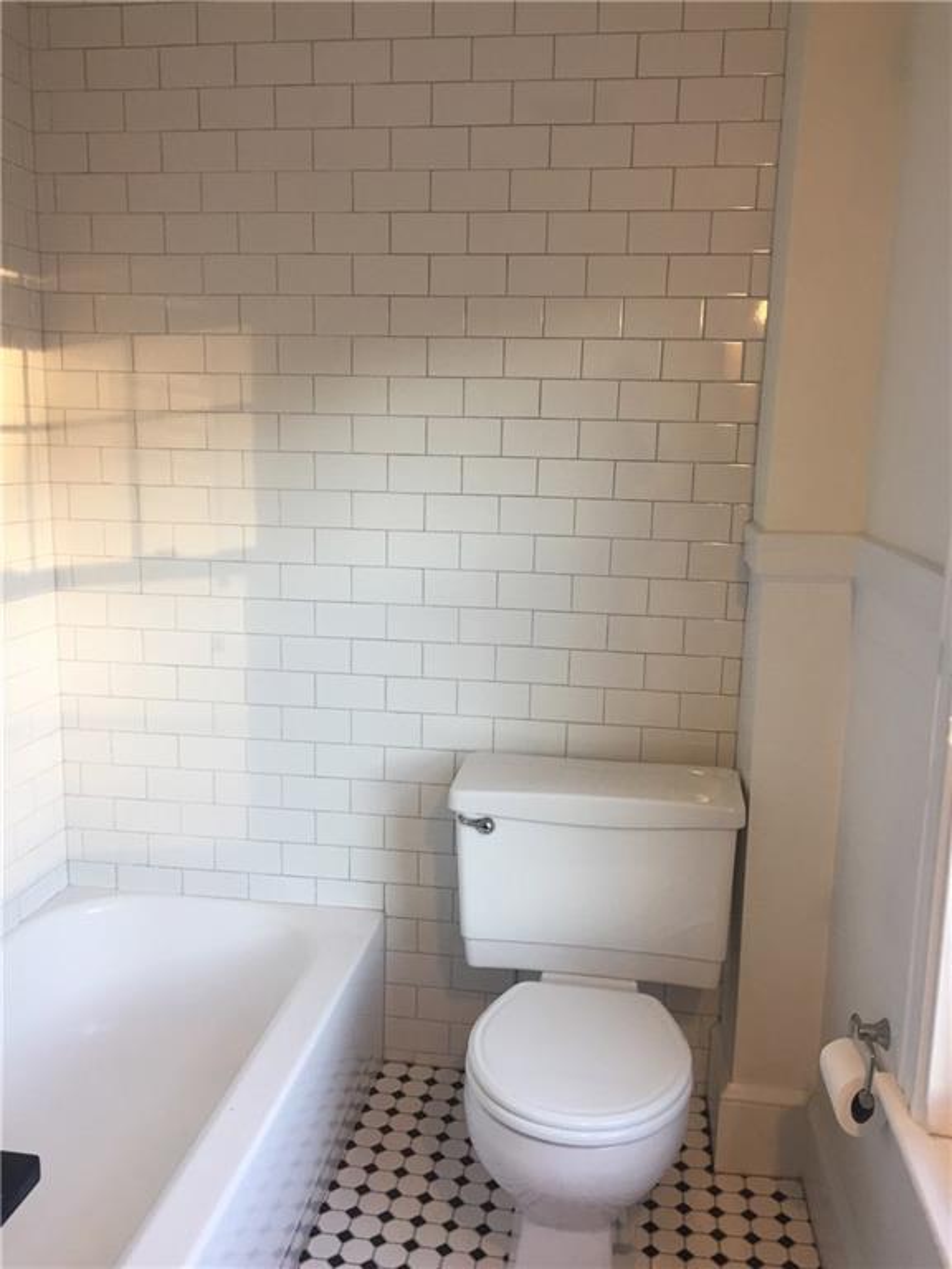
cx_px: 476
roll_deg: -1.9
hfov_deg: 48.2
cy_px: 634
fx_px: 1063
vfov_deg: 61.7
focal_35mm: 29
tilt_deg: -8.9
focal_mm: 4.15
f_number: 2.2
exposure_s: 1/30
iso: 32
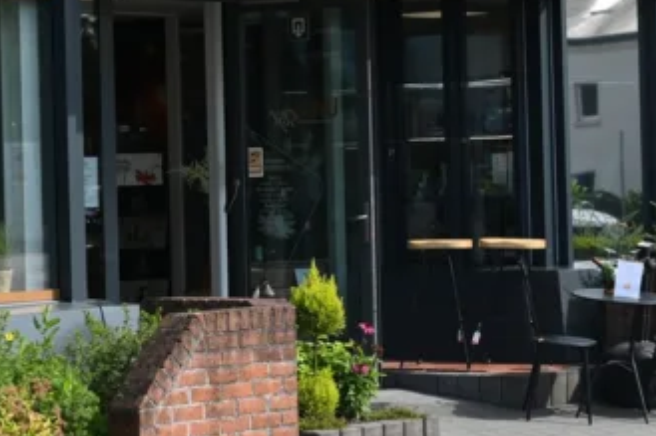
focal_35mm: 140
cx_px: 427
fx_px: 2550
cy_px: 152
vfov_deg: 9.8
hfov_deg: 14.6
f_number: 4
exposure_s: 1/800
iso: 125
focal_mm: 60
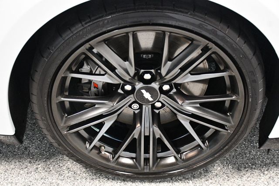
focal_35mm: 57
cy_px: 93
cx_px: 140
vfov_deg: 23.8
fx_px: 442
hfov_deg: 35.1
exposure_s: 1/60
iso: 4500
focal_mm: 38
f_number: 4.2
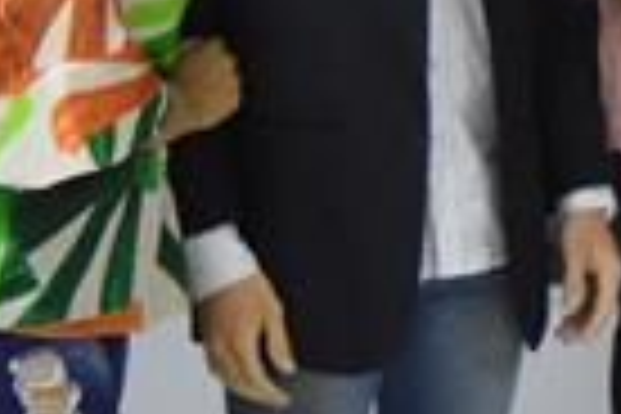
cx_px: 1534
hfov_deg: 10.2
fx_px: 3001
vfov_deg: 7.9
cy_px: 0
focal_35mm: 174
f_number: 3.5
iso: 2200
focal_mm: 20
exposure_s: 1/60
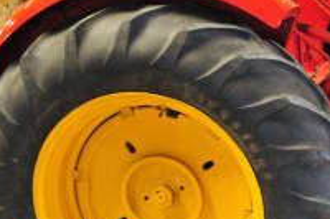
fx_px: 824
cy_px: 112
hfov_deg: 20.3
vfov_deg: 15.2
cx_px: 455
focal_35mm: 90
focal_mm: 20
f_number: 4
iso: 320
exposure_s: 1/5
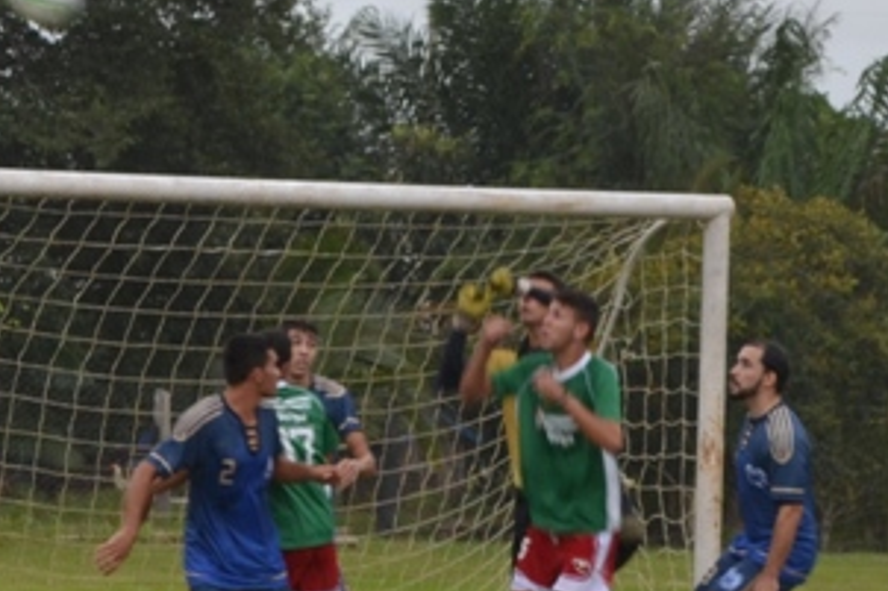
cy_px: 487
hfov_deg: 11.7
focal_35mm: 175
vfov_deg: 7.8
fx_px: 4316
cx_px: 615
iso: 100
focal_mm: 55
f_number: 5.6
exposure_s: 1/80
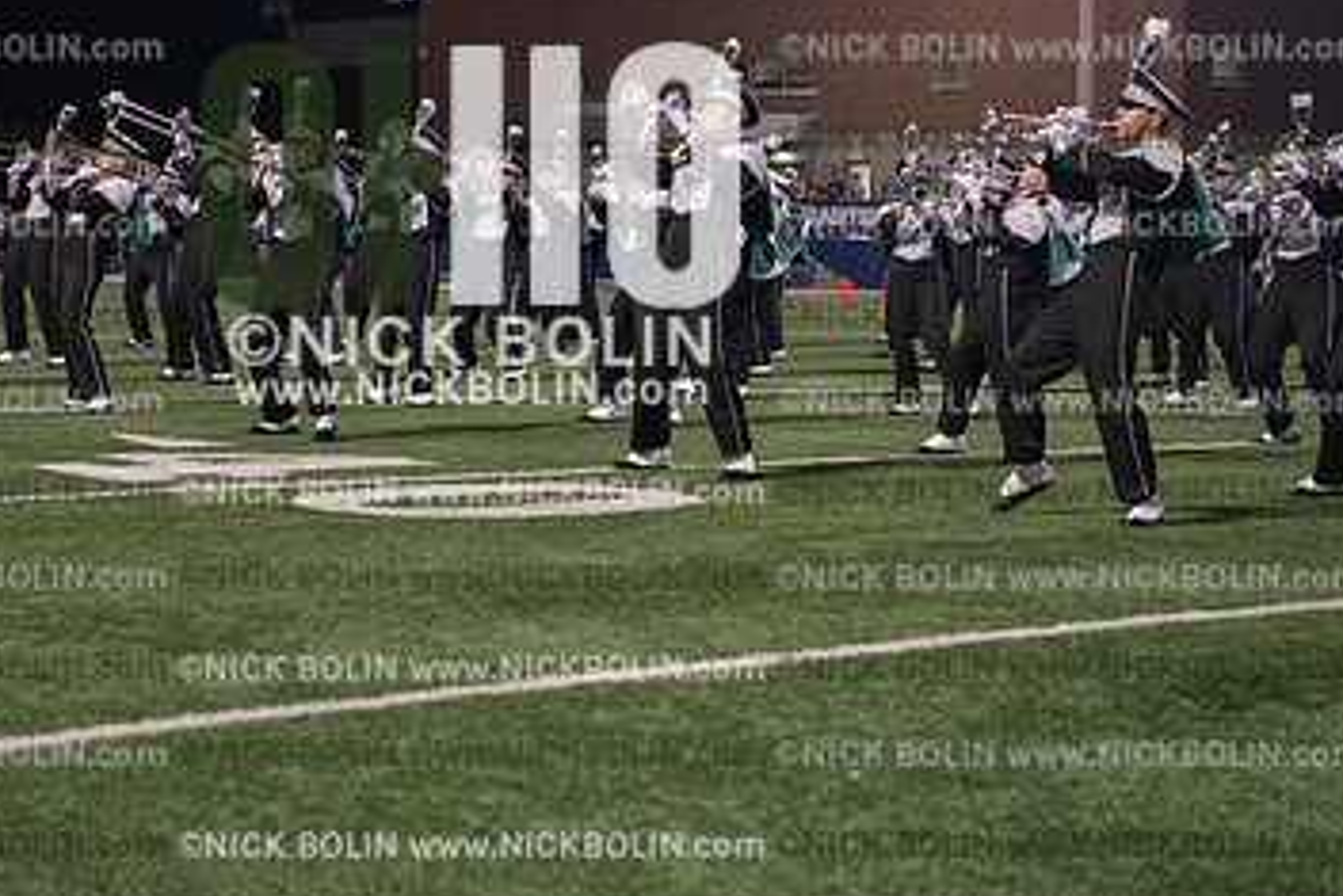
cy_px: 227
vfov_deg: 17.2
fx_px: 2948
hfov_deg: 25.6
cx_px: 469
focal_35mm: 79
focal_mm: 48
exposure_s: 1/500
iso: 3200
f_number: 3.2
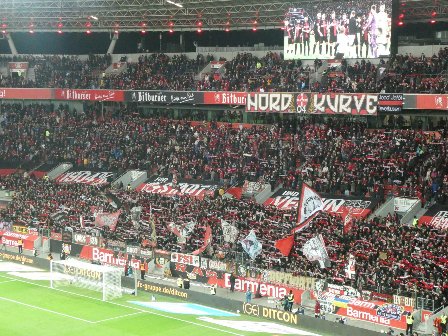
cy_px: 168
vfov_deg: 21.0
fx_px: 906
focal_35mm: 70
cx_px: 224
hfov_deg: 27.8
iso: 1250
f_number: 4.5
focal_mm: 12.5
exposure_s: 1/80
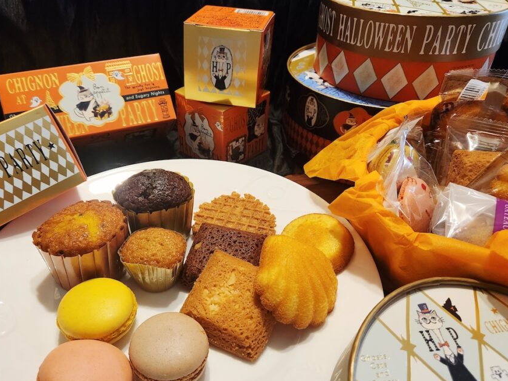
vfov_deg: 49.7
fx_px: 411
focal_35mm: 28
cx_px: 228
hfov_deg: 63.3
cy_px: 210
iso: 640
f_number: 1.8
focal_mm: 5.4
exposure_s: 1/101
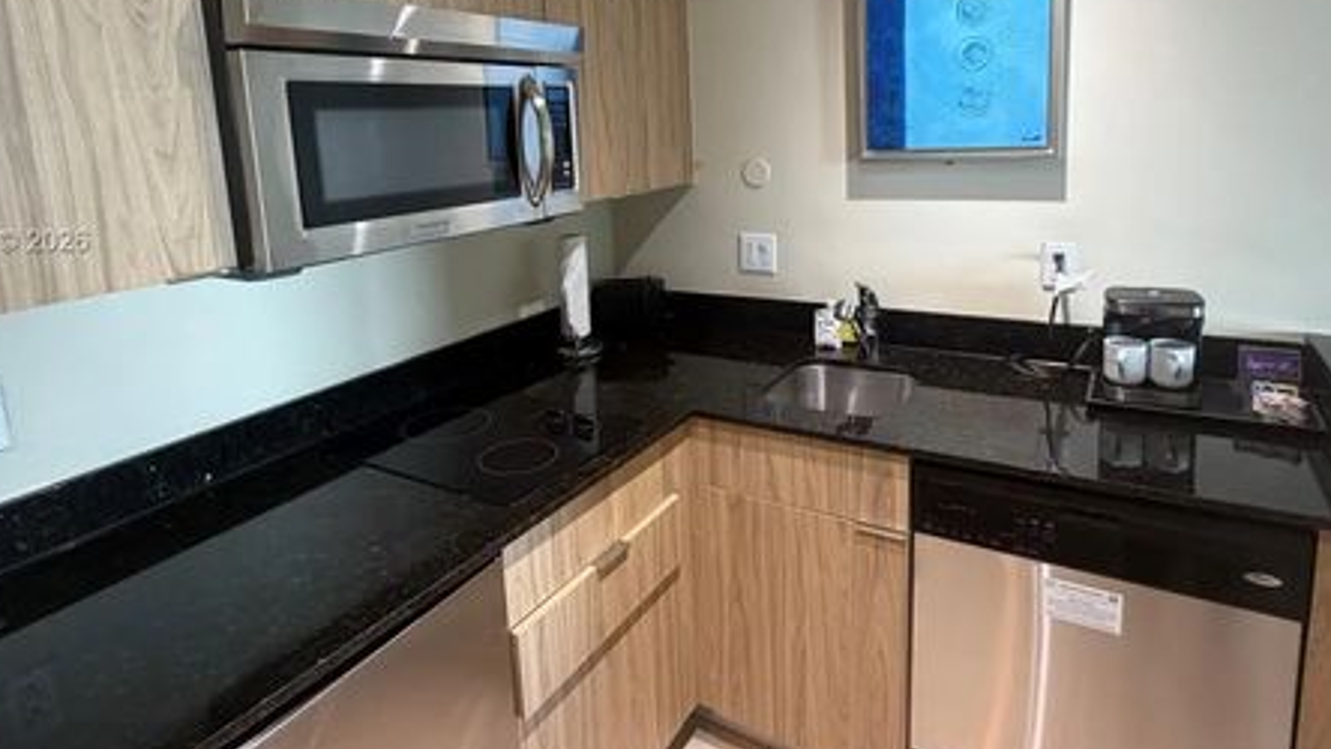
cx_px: 674
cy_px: 243
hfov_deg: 81.2
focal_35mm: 22
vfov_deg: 50.5
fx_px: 777
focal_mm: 2.22
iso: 200
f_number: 2.2
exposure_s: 1/60
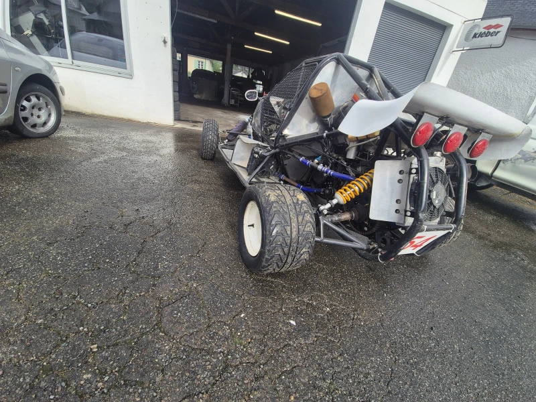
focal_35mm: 13
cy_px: 201
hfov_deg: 106.2
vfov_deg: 89.9
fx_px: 201
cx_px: 268
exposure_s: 1/1172
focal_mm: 2.2
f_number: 2.2
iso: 50
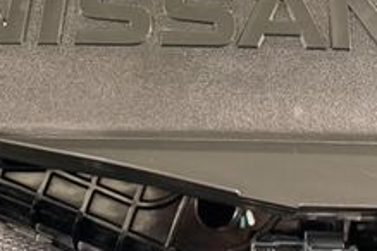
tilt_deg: -46.2
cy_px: -52
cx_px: 250
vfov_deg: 17.8
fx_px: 764
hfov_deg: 27.5
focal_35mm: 73
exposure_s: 1/40
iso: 800
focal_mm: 6.76
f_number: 1.78
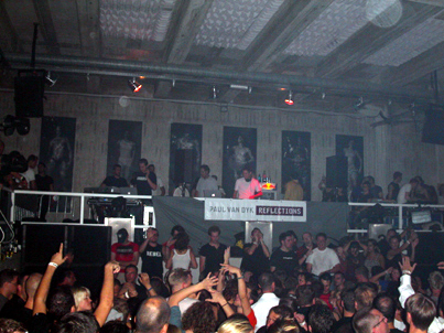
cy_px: 166
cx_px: 222
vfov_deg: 37.7
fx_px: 487
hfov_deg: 49.0
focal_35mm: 38
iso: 200
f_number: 2.8
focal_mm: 7.8
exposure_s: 1/30
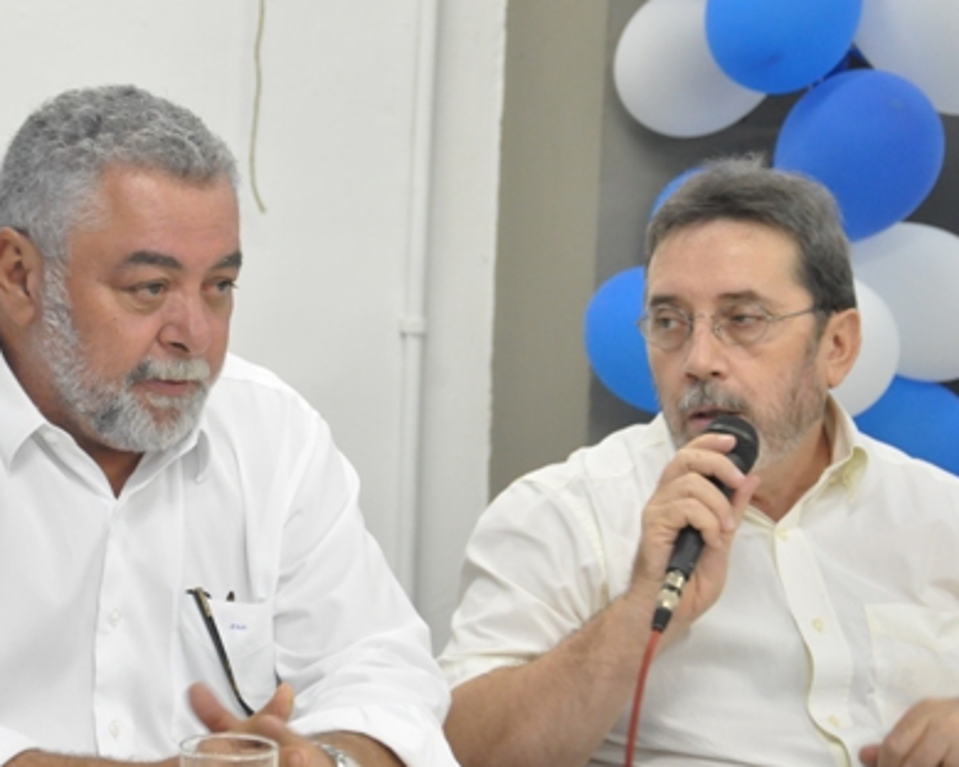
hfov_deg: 14.5
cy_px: 353
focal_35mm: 133
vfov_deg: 11.6
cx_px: 373
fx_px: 3774
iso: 2000
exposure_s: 1/50
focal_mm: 66
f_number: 7.1
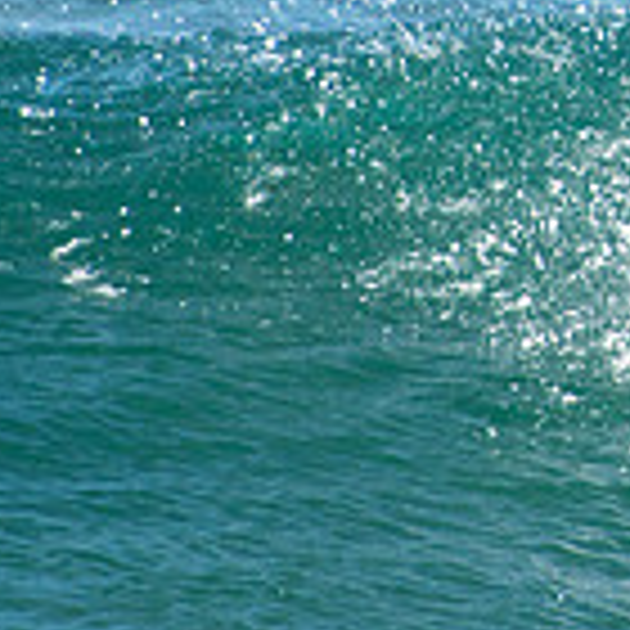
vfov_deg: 0.8
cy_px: -115
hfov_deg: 0.8
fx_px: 43549
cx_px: 1053
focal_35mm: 2115
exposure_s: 1/1250
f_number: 5.6
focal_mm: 400
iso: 400
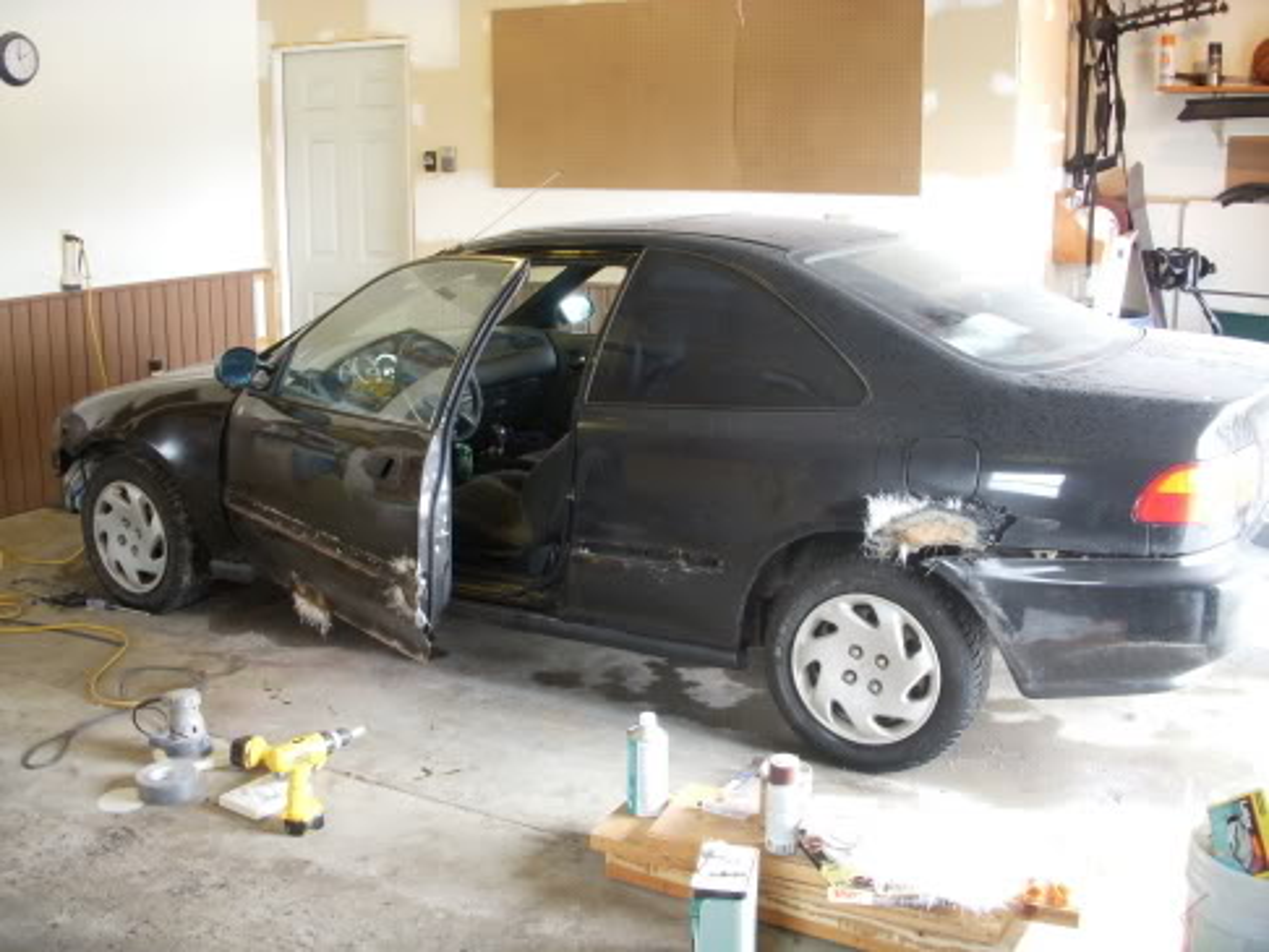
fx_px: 1394
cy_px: 476
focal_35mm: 38
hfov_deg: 49.0
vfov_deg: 37.8
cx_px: 634
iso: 200
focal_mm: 6.3
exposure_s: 1/8
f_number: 3.3
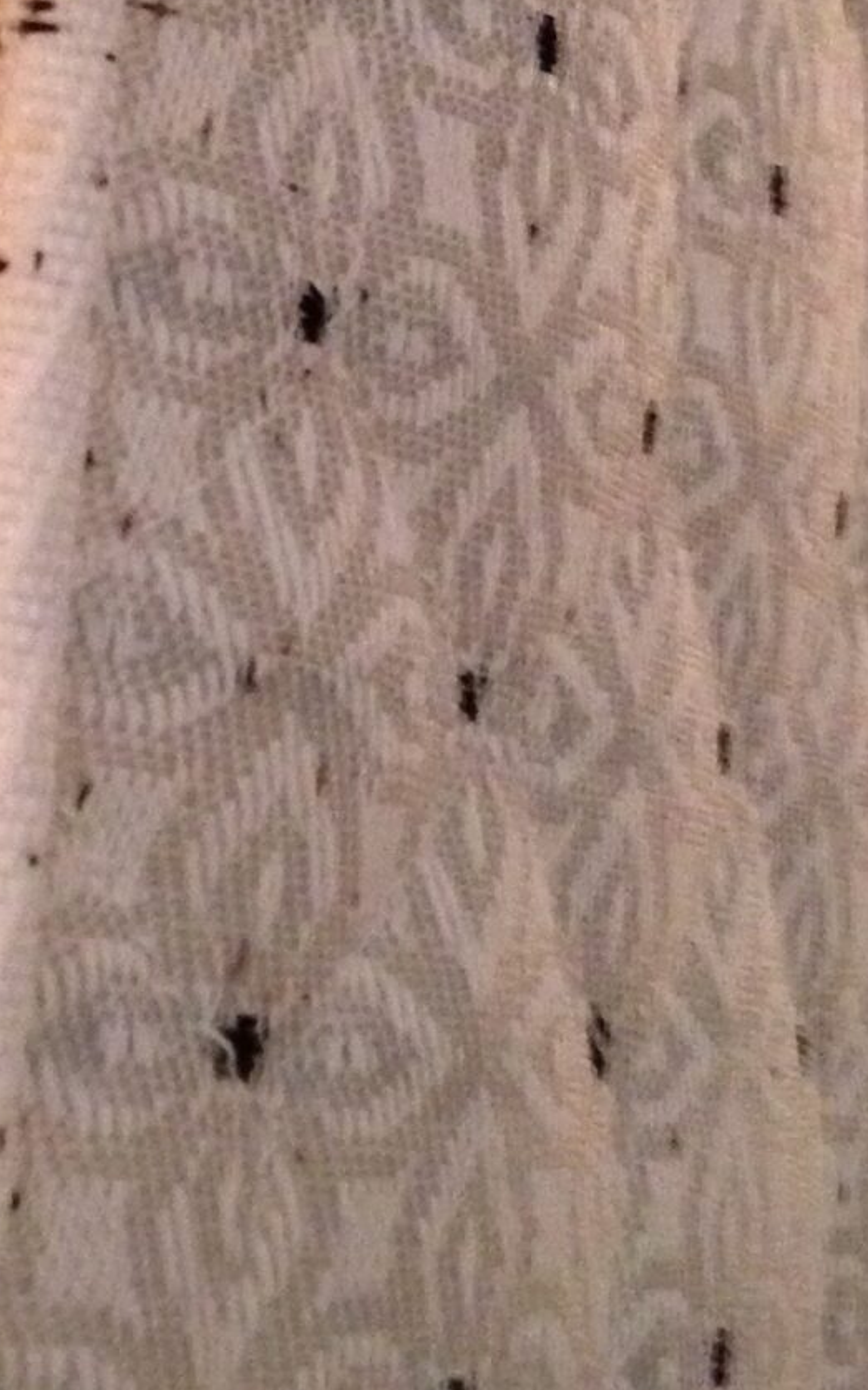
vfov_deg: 19.1
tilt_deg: -0.1
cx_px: 80
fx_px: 4051
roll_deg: +0.2
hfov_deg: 12.1
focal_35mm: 107
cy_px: 88
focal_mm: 4.12
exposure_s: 1/15
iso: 320
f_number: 2.4
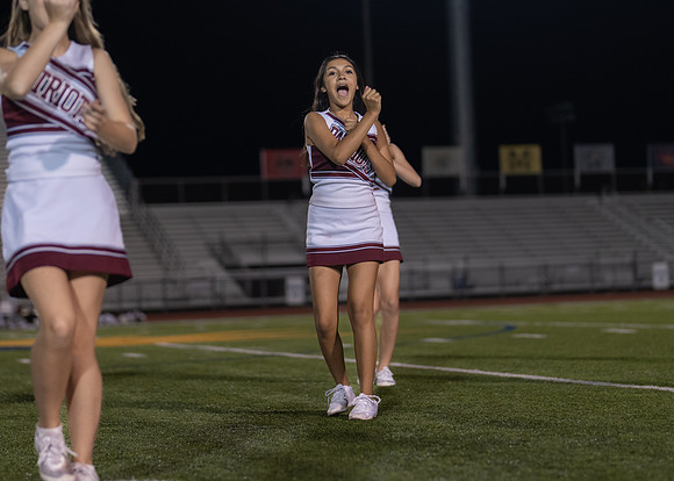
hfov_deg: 20.4
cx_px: 341
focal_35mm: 98
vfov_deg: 14.6
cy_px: 196
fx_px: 1876
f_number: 1.2
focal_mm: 50
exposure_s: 1/1000
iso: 500
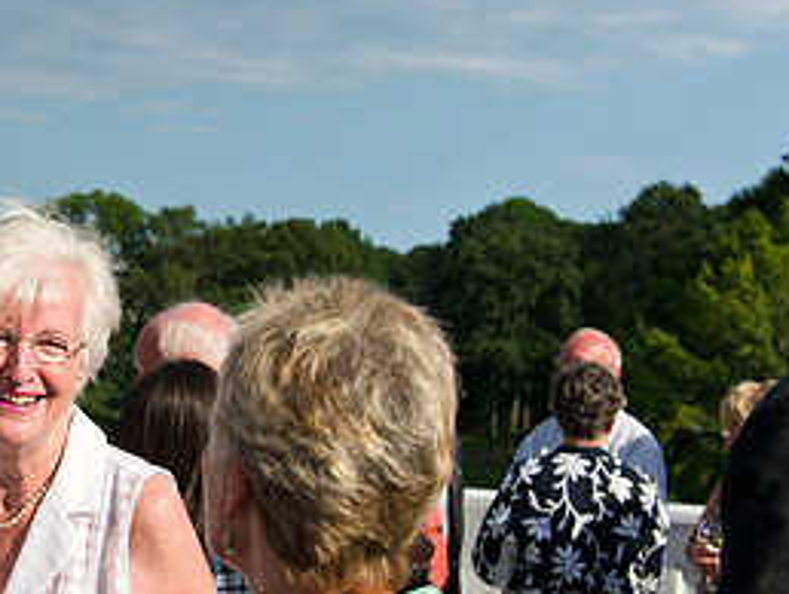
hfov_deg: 22.9
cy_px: 306
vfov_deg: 18.0
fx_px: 1871
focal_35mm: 82
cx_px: 3
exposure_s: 1/3200
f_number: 5
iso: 400
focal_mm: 38
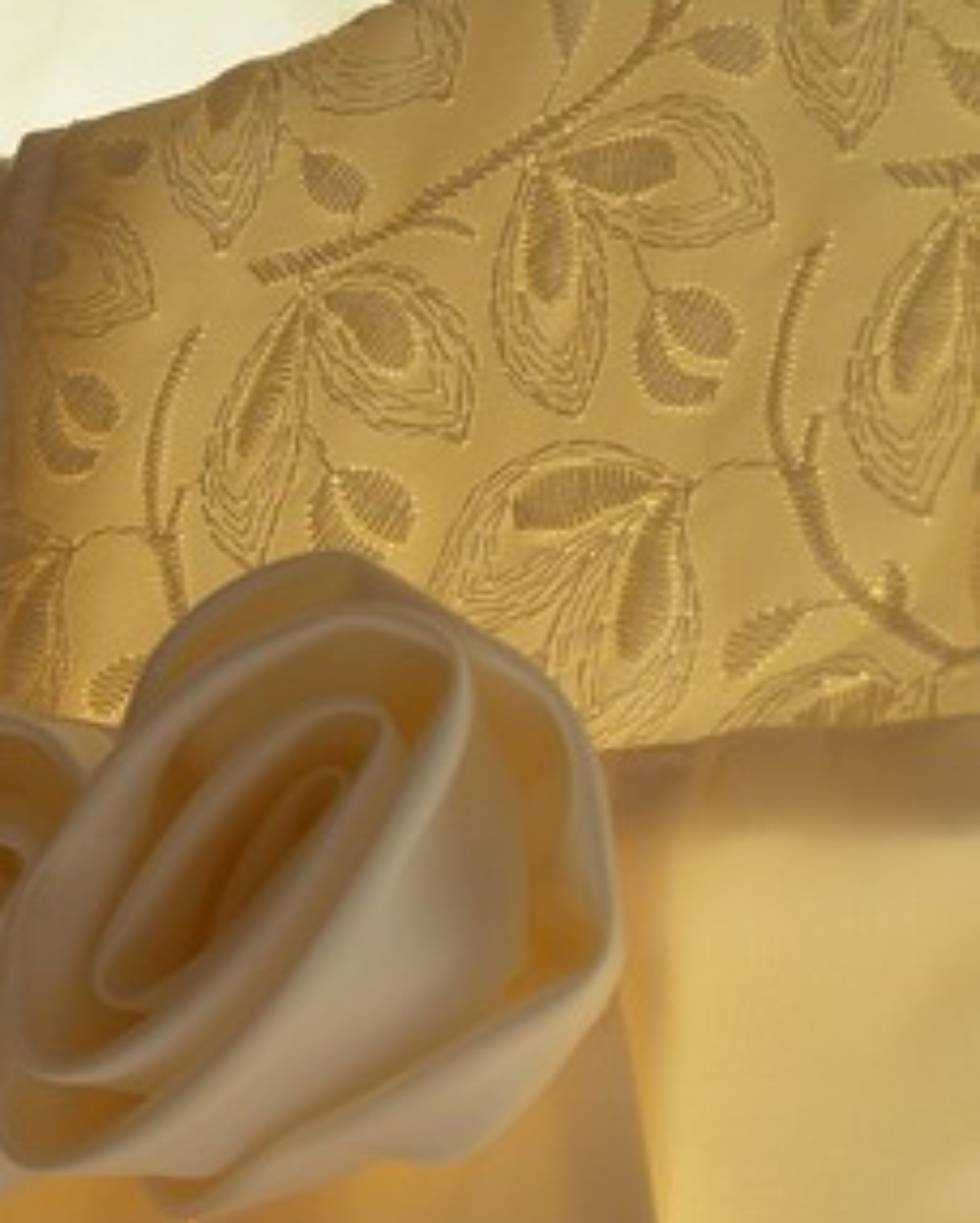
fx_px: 3769
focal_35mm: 104
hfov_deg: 14.5
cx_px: -34
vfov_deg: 18.4
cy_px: 609
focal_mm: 12.7
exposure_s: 1/135
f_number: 3.5
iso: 50
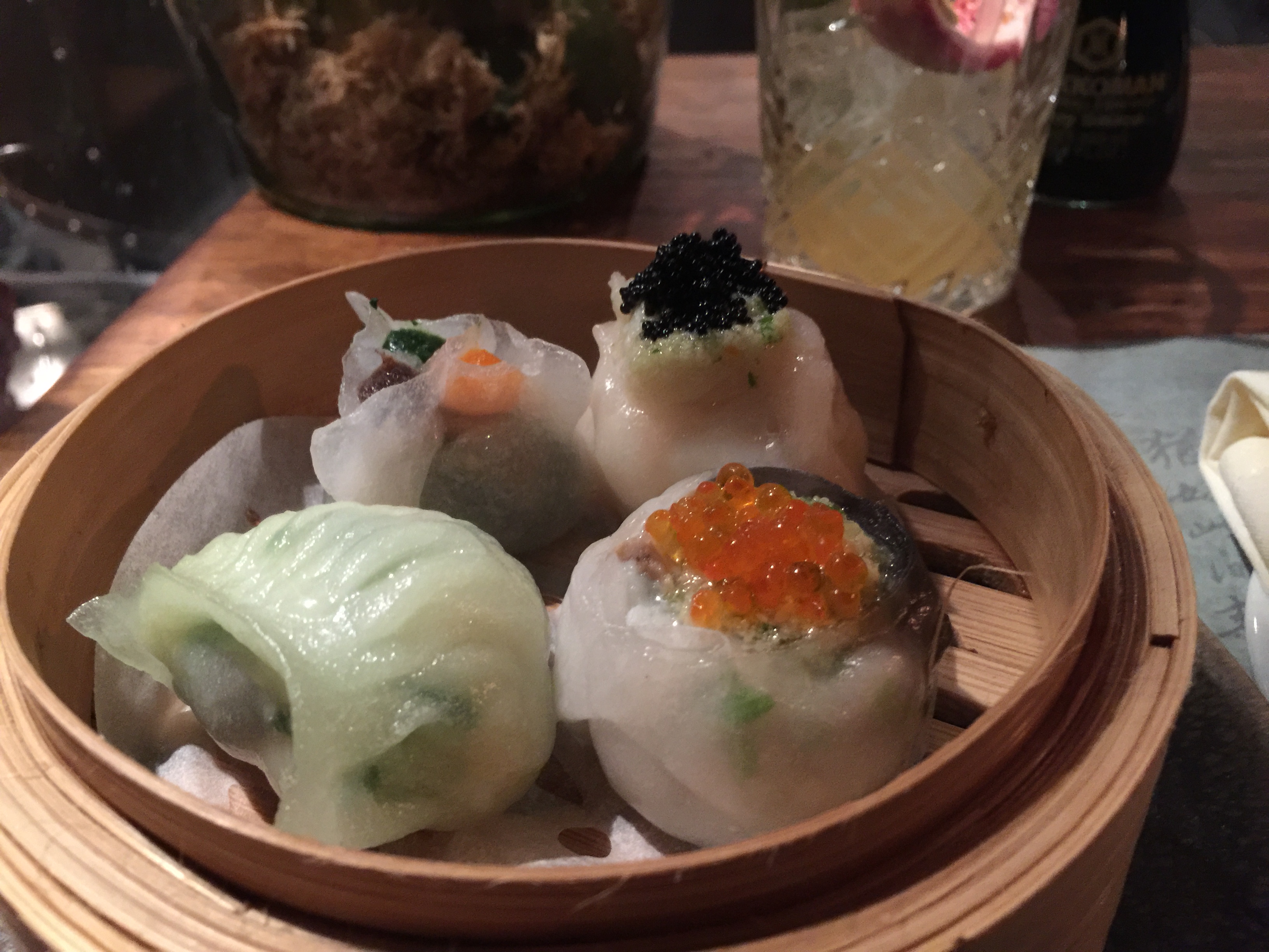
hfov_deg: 61.7
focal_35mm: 29
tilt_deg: -32.5
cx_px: 634
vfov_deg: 48.2
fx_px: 1063
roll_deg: +3.0
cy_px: 476
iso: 160
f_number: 2.2
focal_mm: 4.15
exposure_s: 1/8
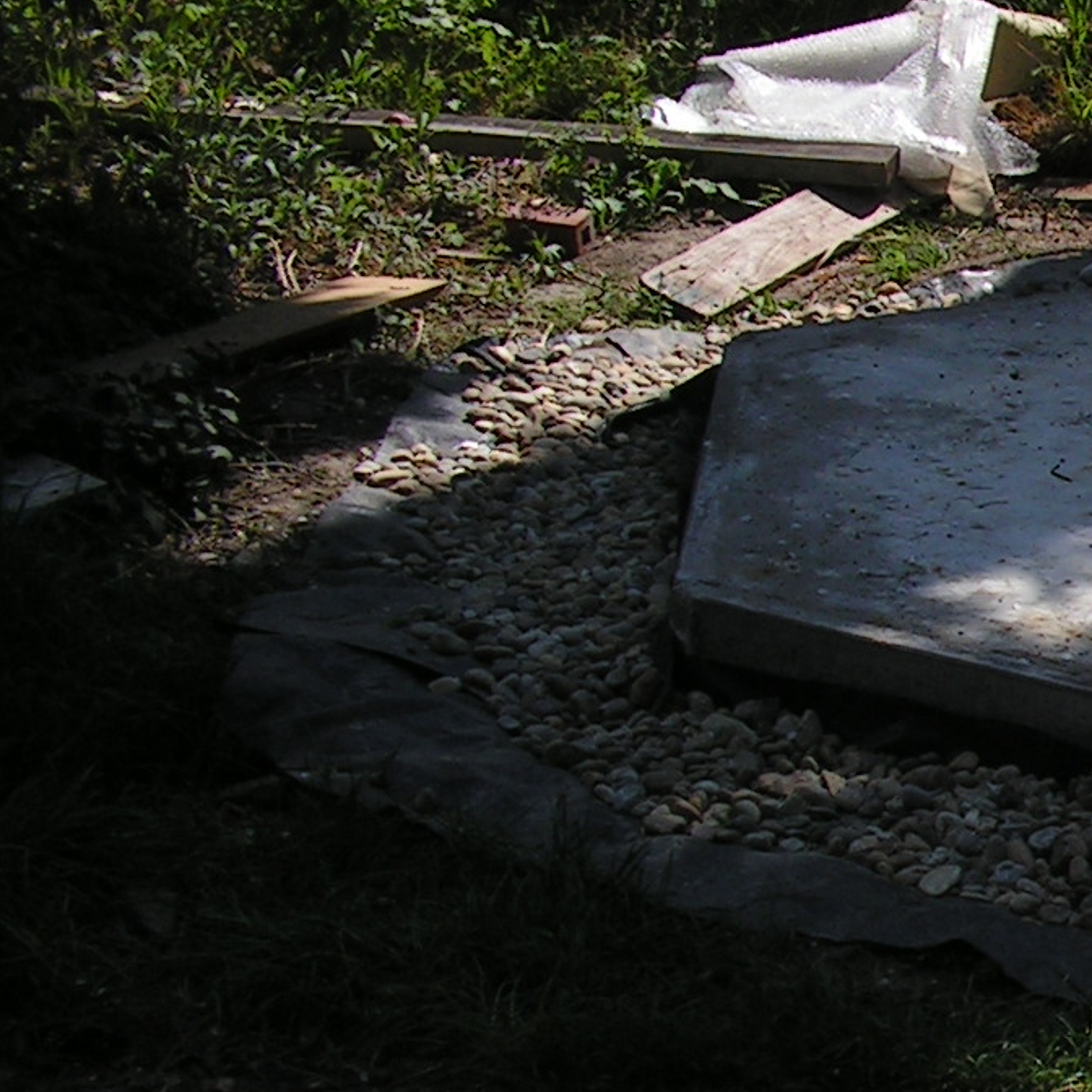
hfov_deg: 16.3
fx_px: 3462
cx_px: 1646
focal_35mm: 97
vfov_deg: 17.8
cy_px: 798
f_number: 4.8
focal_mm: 6
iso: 64
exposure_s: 1/800
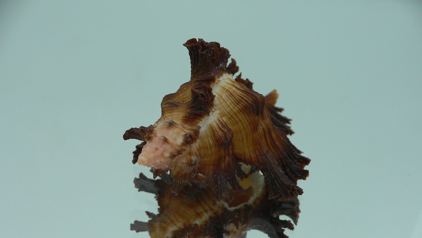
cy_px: 156
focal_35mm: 39
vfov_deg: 30.2
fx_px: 436
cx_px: 212
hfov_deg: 51.6
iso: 80
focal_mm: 4.6
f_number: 2.8
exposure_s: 1/60
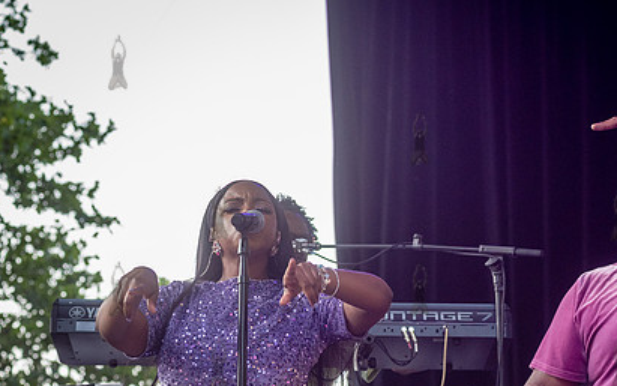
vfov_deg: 10.3
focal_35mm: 127
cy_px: 306
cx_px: 376
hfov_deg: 16.4
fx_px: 2136
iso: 1600
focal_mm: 80
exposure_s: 1/640
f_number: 4.5
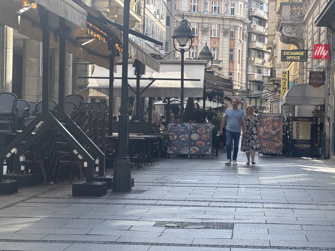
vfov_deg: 19.1
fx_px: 745
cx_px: 168
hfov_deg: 25.3
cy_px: 126
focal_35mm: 77
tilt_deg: +0.0
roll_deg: -1.4
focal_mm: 9
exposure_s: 1/152
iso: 25
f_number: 2.8
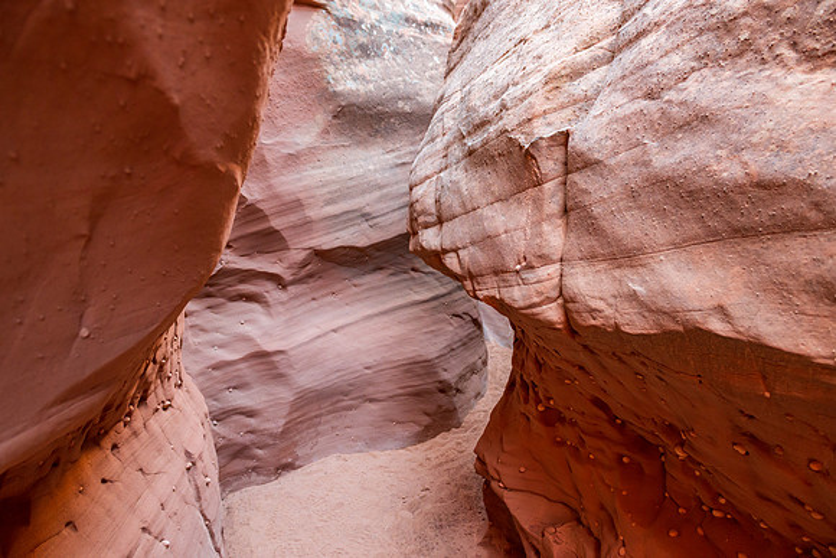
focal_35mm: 24
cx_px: 418
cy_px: 279
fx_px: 557
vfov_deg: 53.2
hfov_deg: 73.7
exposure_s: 1/100
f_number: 5.6
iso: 2200
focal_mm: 24
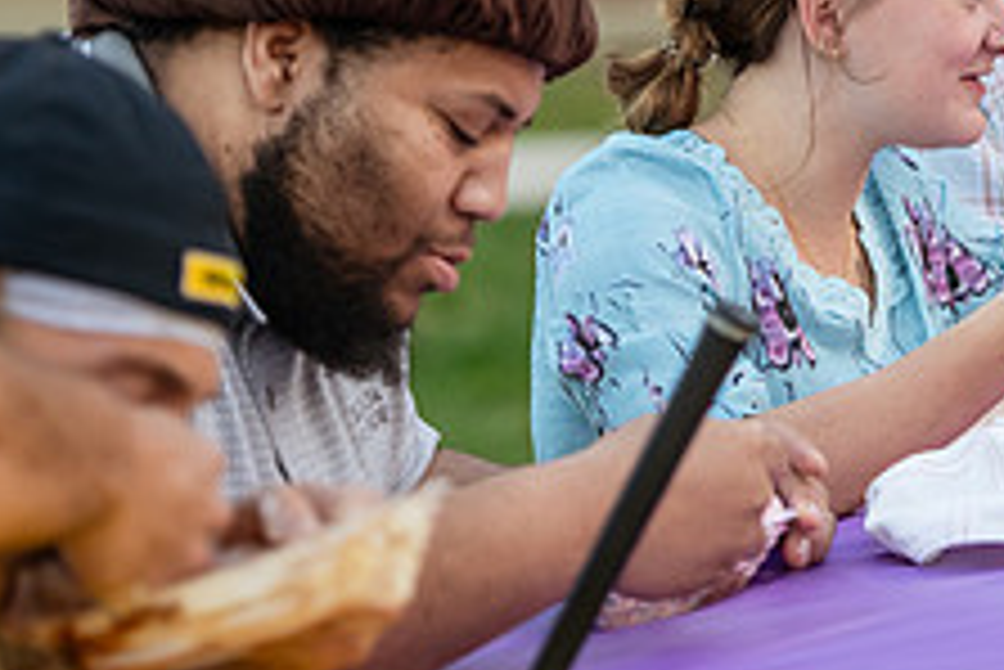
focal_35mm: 273
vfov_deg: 5.0
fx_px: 7618
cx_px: 860
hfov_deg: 7.5
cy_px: 29
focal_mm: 105
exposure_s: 1/400
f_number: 3.2
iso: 800
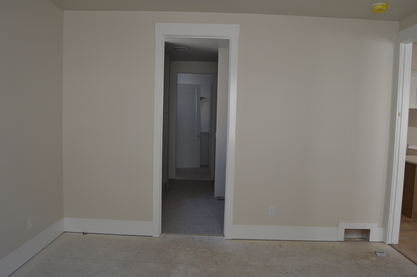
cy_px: 138
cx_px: 208
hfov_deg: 67.4
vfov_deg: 47.8
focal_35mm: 27
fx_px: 312
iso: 400
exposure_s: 1/125
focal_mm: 18
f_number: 5.6
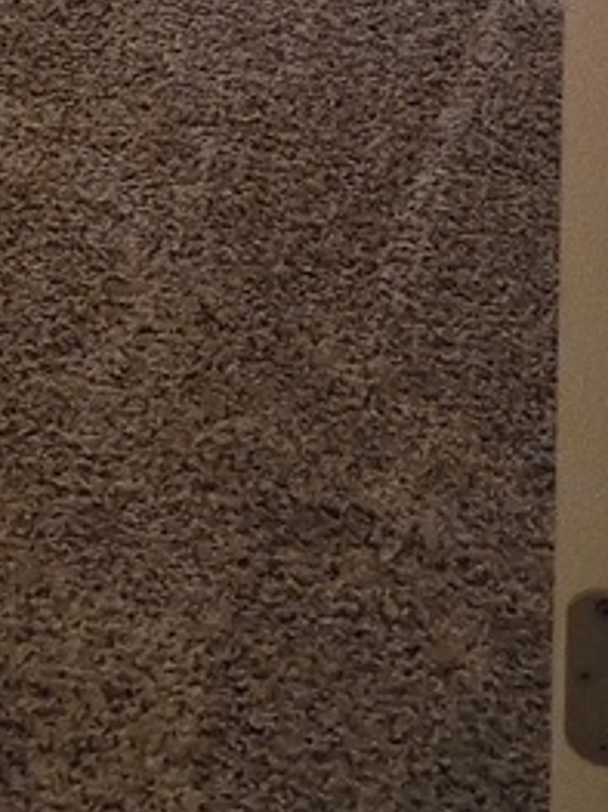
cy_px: -1145
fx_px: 3727
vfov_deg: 10.6
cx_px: -207
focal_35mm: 159
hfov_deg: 9.2
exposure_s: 1/40
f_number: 1.8
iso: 803
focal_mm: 4.27
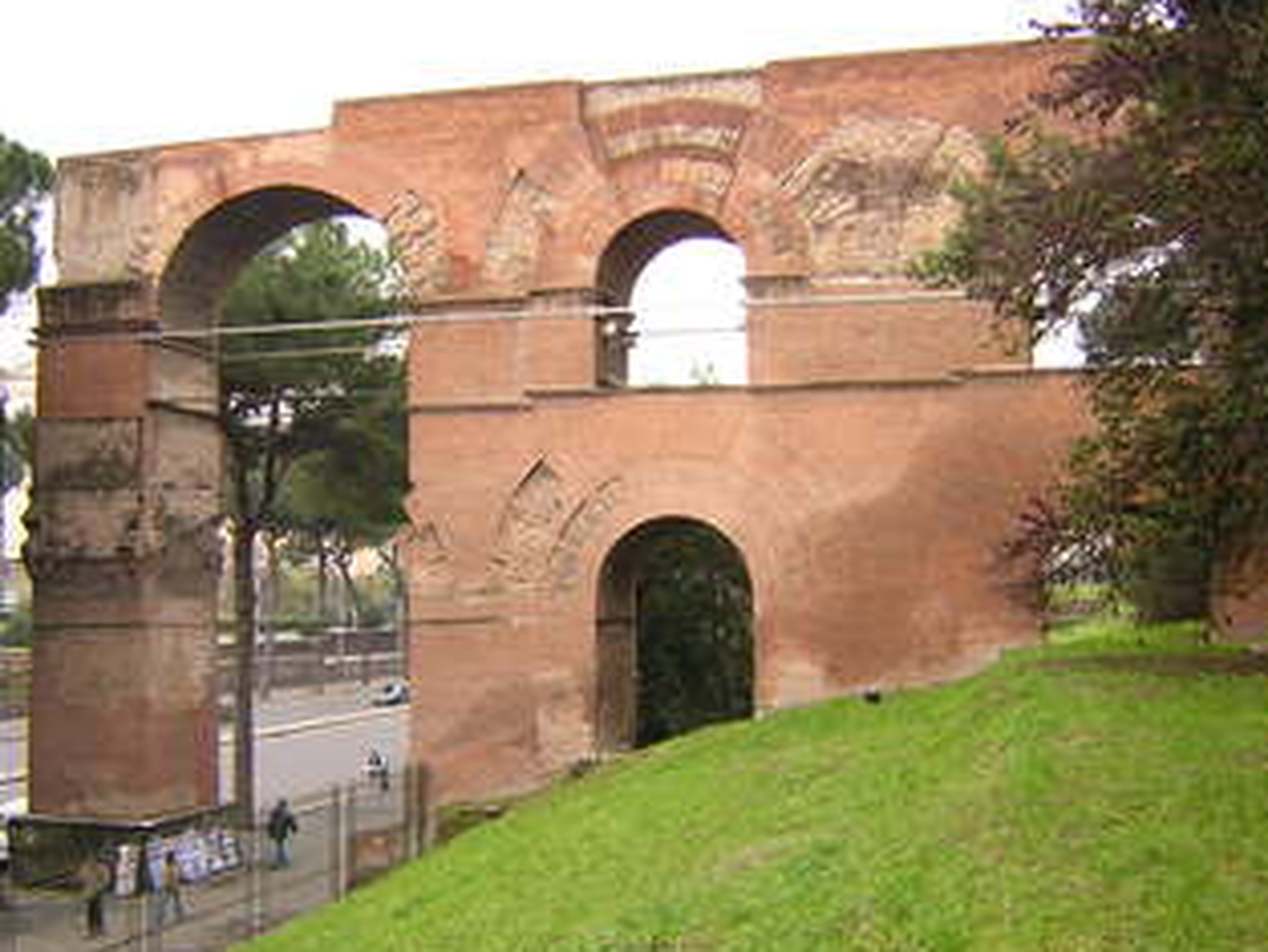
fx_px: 1502
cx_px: 626
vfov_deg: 35.1
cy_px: 506
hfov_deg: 45.8
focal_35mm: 41
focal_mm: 4.7
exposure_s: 1/23
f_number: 2.6
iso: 100
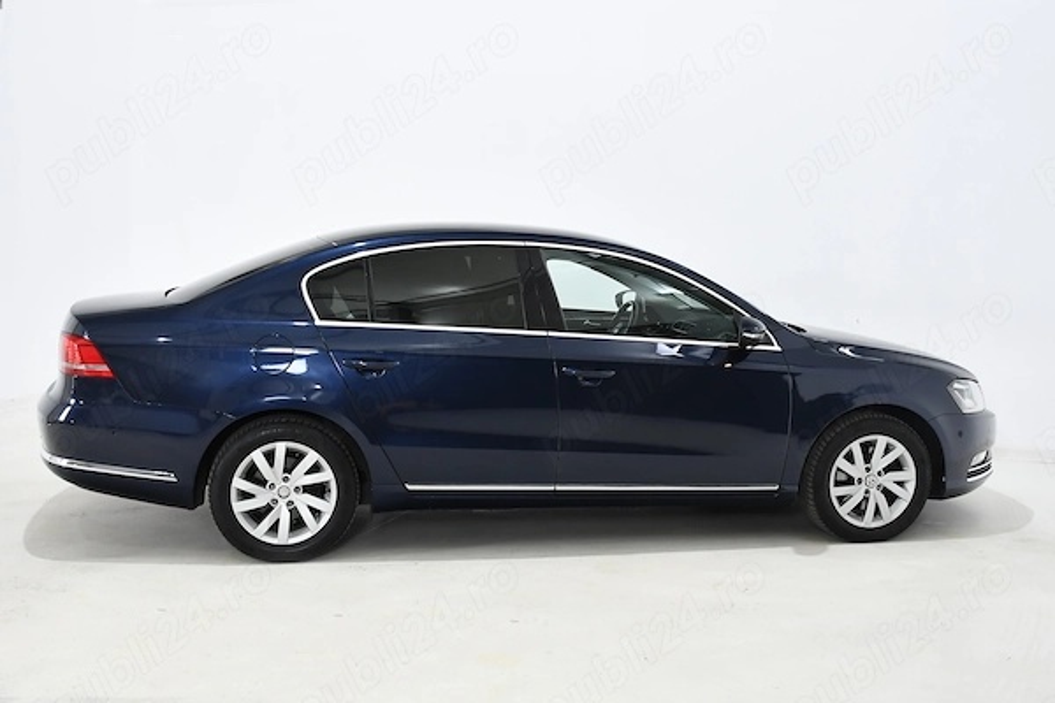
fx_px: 967
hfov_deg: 57.2
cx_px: 528
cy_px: 352
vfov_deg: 40.0
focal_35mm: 33
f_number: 4.5
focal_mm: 22
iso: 800
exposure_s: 1/15
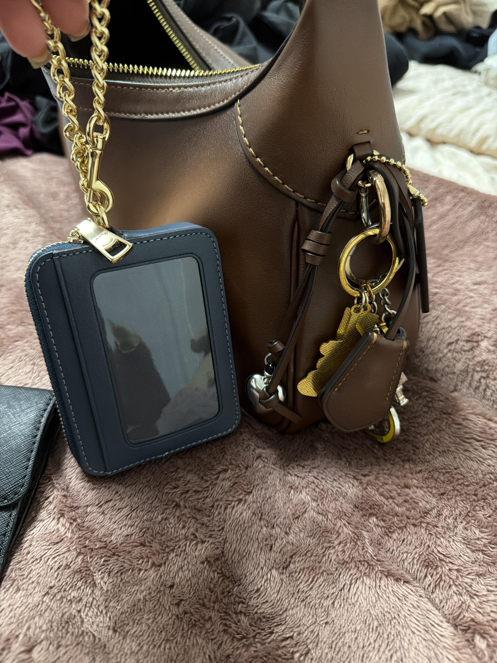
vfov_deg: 71.6
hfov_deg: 56.8
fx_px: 459
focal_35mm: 24
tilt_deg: -43.7
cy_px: 332
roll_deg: -1.8
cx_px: 248
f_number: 1.78
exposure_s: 1/31
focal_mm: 6.76
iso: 1000
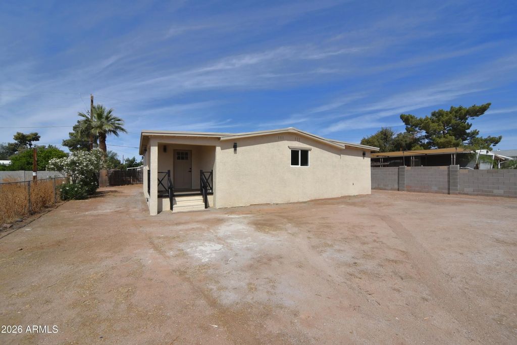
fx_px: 215
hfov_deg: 100.4
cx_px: 258
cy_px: 172
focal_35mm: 15
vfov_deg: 77.3
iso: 200
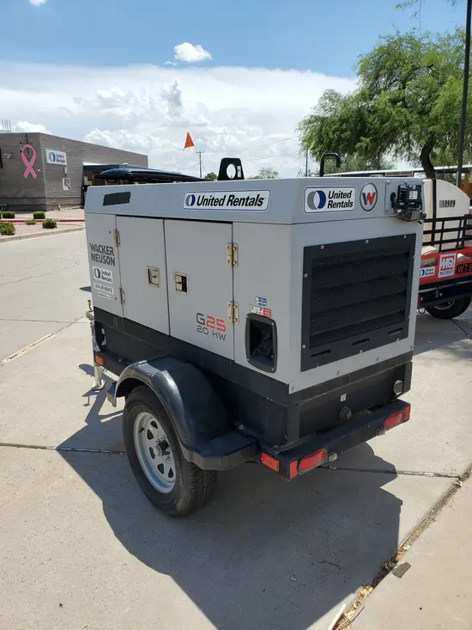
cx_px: 236
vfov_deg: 67.3
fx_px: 473
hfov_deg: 53.1
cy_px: 315
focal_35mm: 26
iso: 50
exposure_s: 1/1735
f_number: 2.4
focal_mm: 4.3
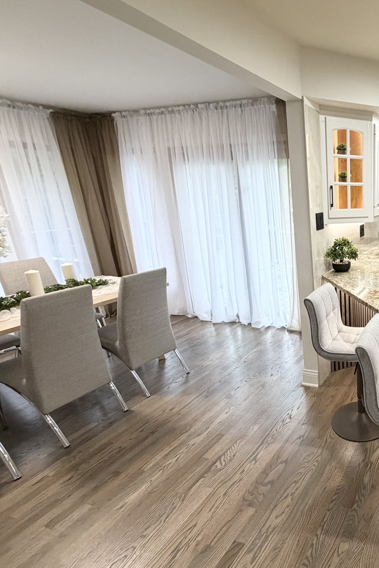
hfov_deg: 49.1
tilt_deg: -16.1
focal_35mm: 21
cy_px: 282
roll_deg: +0.6
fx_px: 331
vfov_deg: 81.2
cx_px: 377
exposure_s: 1/120
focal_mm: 2.22
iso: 320
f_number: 2.2
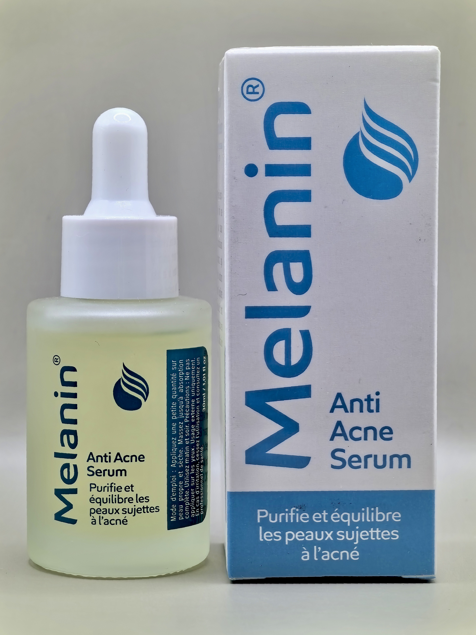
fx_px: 1742
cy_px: 318
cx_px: 238
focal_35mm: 95
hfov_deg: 15.6
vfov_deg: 20.7
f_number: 3
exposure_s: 1/100
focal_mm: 14.6
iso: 160
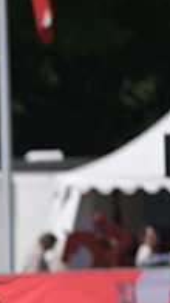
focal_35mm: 1239
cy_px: 243
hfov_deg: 1.0
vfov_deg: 1.7
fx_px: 9946
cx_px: -212
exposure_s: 1/1250
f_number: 5
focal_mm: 400
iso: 160
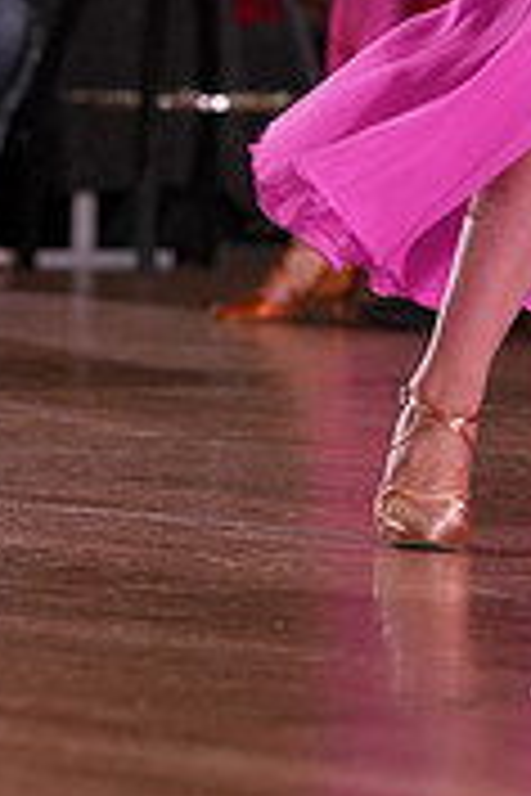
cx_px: 655
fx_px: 9048
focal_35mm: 409
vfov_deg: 5.0
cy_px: -247
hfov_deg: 3.4
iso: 1250
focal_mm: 125
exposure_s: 1/500
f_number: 4
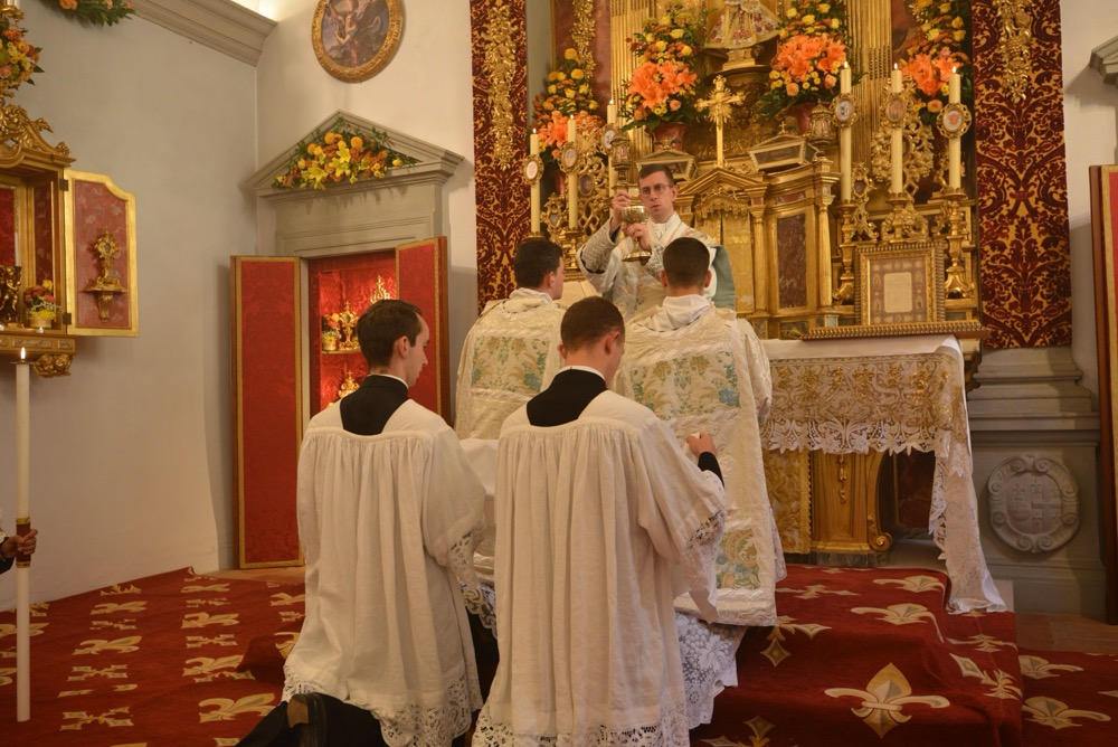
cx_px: 559
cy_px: 374
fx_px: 932
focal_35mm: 30
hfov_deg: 61.9
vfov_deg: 43.7
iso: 1600
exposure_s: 1/100
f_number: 5
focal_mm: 30
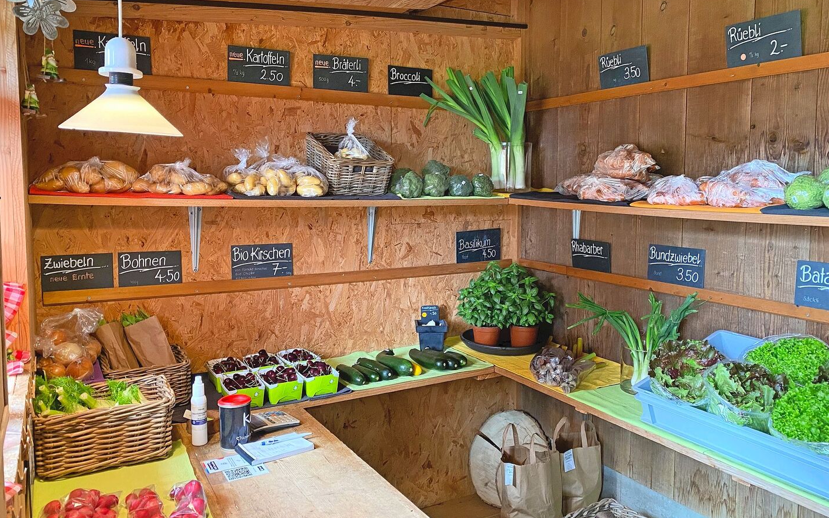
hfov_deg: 66.5
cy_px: 242
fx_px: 633
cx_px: 418
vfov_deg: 44.5
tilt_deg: -4.5
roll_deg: -0.3
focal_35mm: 28
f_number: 1.8
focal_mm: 4.2
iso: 500
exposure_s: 1/60
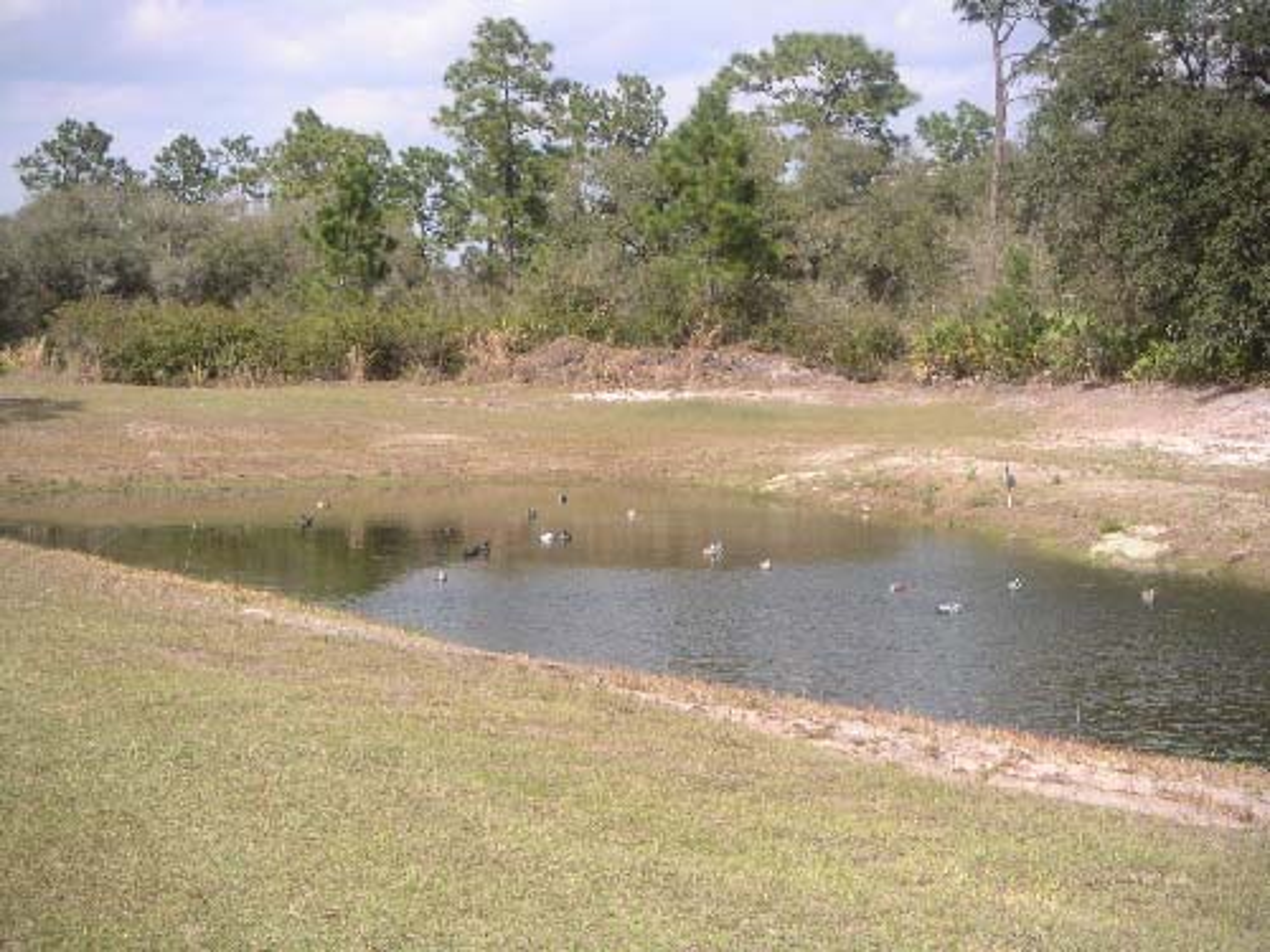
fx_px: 2421
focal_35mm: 66
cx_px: 635
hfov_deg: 29.4
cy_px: 476
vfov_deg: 22.3
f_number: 3.1
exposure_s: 1/500
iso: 50
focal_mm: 10.2
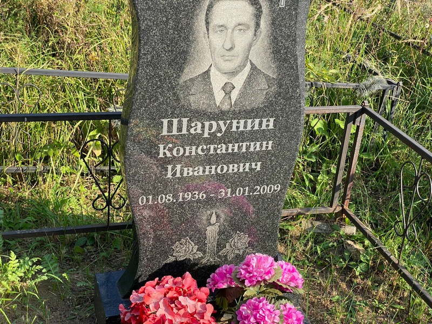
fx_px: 649
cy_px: 162
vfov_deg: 28.0
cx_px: 216
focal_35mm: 52
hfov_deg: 36.8
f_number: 2
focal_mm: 6
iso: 20
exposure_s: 1/558
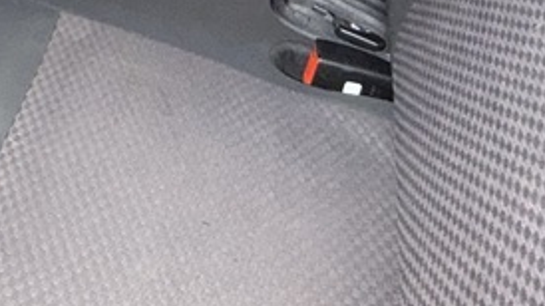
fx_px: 824
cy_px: -254
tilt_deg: -23.3
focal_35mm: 57
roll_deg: +0.5
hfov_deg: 35.4
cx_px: 109
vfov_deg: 17.1
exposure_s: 1/22
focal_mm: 2.22
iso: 400
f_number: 2.2
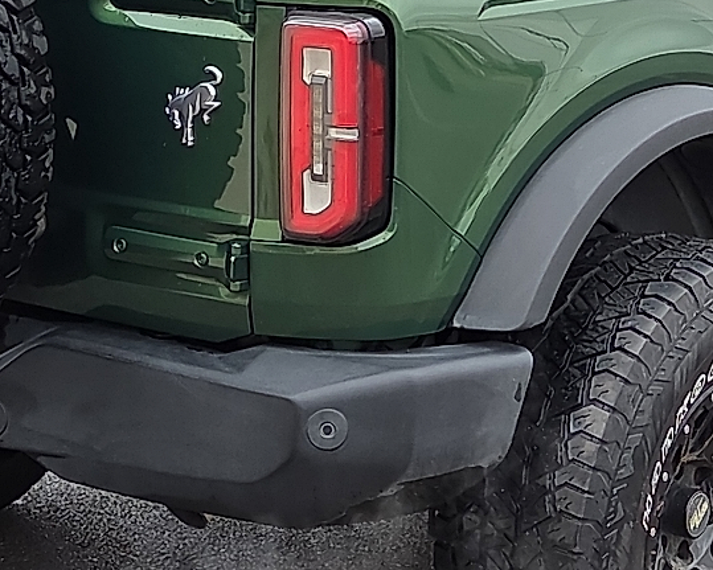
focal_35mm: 113
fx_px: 2384
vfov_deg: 13.6
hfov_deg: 17.0
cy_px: 94
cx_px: 430
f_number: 1.8
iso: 25
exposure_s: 1/345
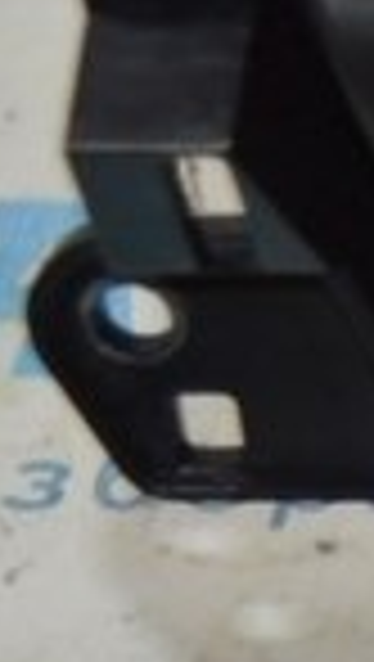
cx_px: 1793
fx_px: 4993
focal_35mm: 284
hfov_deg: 3.9
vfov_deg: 7.6
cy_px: 552
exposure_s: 1/125
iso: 400
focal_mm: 26
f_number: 4
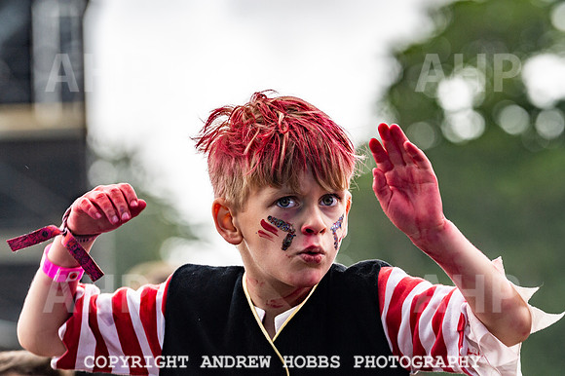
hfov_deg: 9.0
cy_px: 193
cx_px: 359
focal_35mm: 228
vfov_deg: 6.0
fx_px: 3579
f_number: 5
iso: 125
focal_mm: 170
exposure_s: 1/500
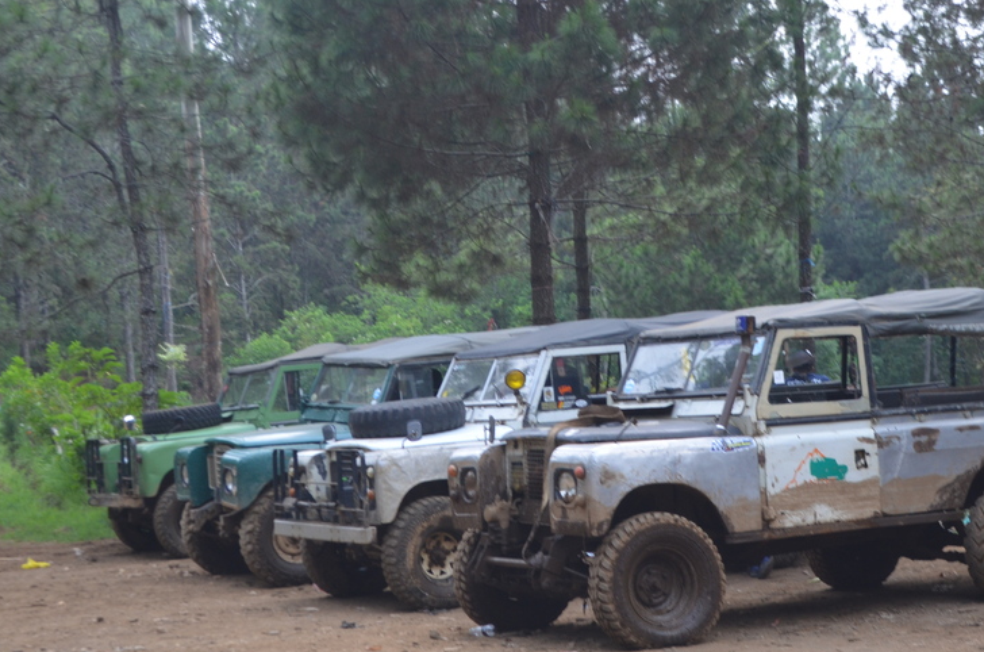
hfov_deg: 26.6
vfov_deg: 17.9
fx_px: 2073
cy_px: 371
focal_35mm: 76
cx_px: 599
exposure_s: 1/125
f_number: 5.3
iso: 400
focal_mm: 36
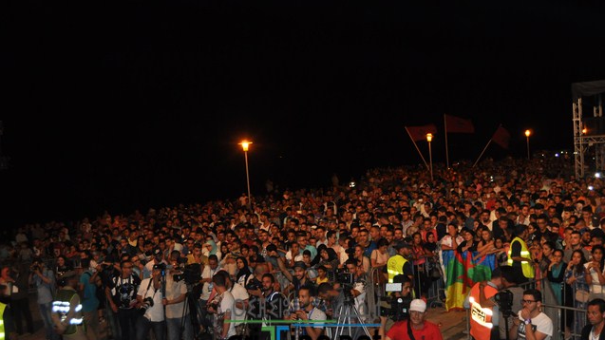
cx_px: 303
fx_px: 658
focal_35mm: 41
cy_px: 193
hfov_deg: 49.4
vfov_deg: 29.0
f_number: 4
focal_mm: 26
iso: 800
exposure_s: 1/60
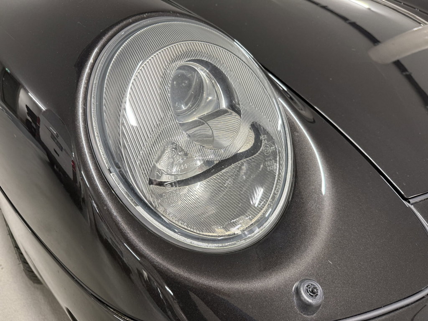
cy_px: 160
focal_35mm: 24
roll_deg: -3.8
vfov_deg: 56.8
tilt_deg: -30.5
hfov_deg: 71.6
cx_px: 214
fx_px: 297
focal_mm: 6.76
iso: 200
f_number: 1.78
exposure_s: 1/50
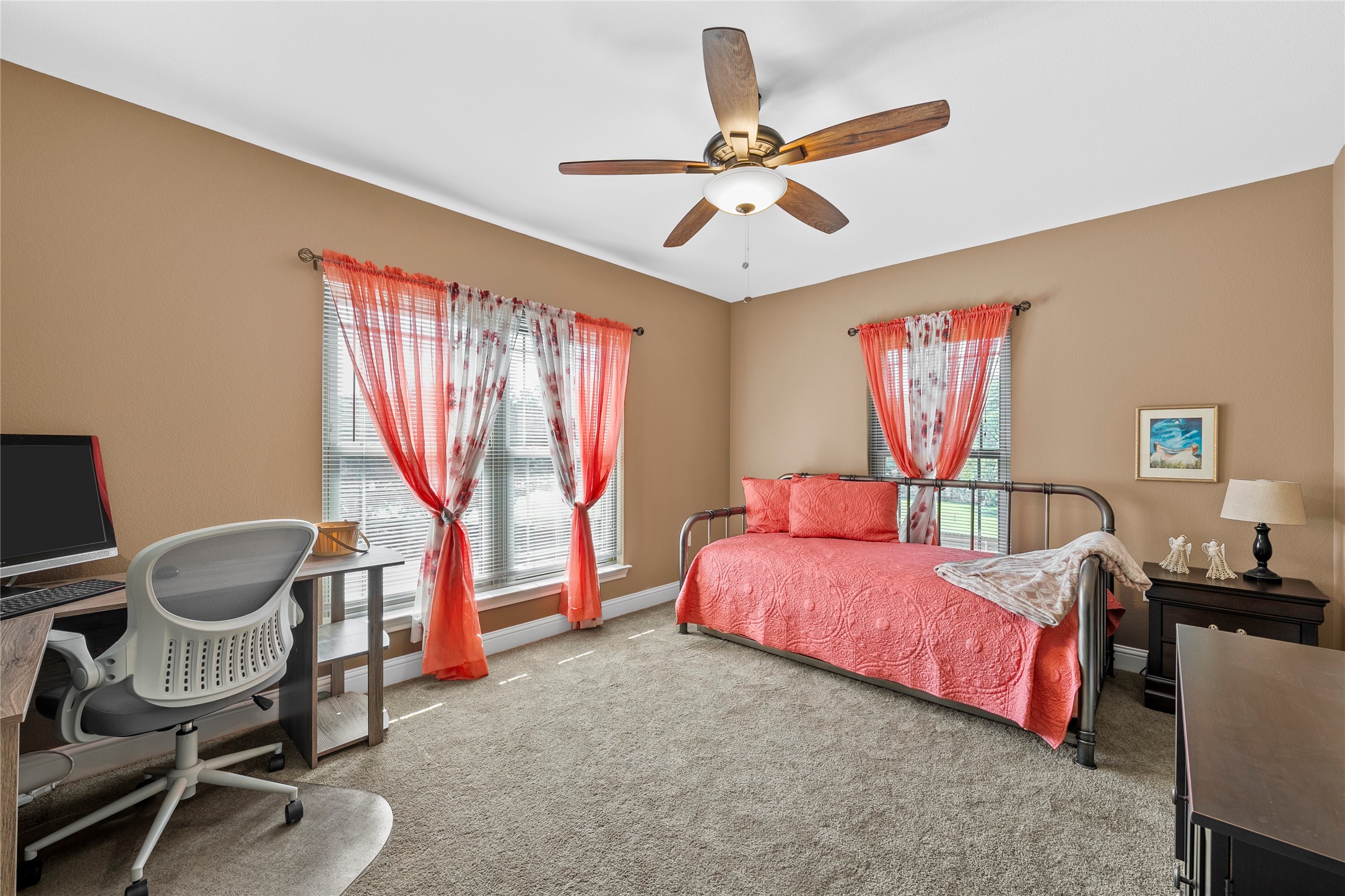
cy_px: 448
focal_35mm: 14
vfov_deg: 81.2
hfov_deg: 104.3
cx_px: 672
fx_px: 523
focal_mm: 14
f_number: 8
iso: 160
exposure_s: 1/2
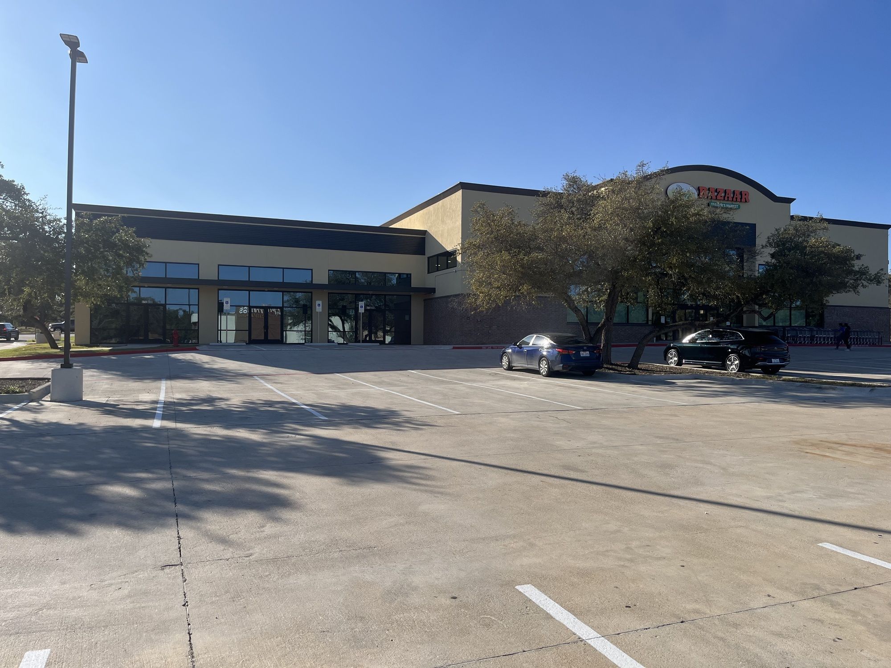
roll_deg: +0.0
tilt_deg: +0.6
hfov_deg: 67.3
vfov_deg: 53.1
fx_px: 669
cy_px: 334
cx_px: 446
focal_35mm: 26
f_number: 1.6
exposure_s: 1/4310
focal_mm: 5.1
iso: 50
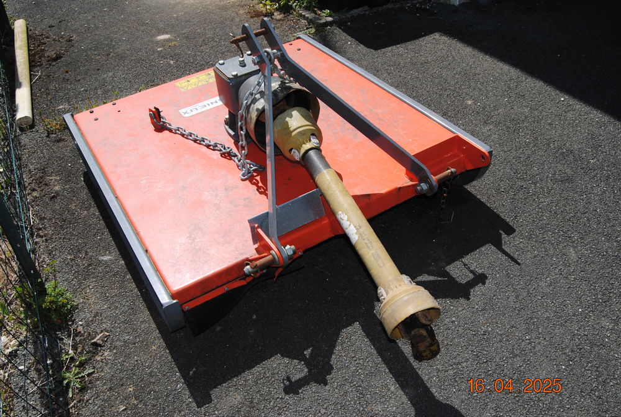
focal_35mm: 33
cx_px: 310
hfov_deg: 57.1
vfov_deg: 40.1
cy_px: 208
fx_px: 570
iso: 100
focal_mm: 22
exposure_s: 1/200
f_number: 11
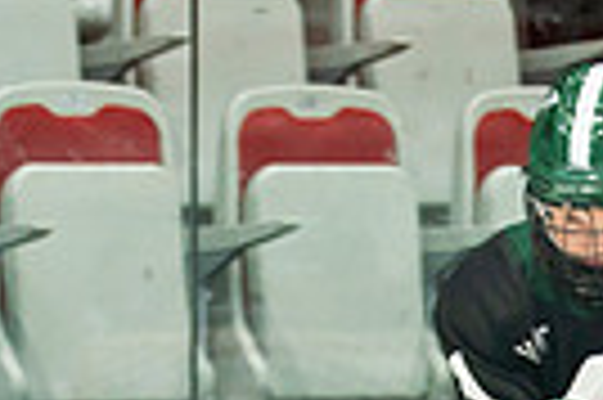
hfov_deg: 3.4
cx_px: 828
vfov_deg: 2.3
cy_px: 650
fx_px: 10155
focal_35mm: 607
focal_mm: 110
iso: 640
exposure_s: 1/640
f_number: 3.2
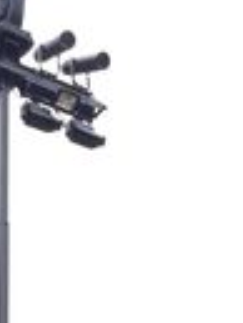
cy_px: 511
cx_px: 1
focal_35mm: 112
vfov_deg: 15.8
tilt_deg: +16.4
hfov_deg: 13.1
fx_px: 1047
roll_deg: +0.0
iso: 50
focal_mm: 4.15
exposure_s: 1/120
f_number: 2.2
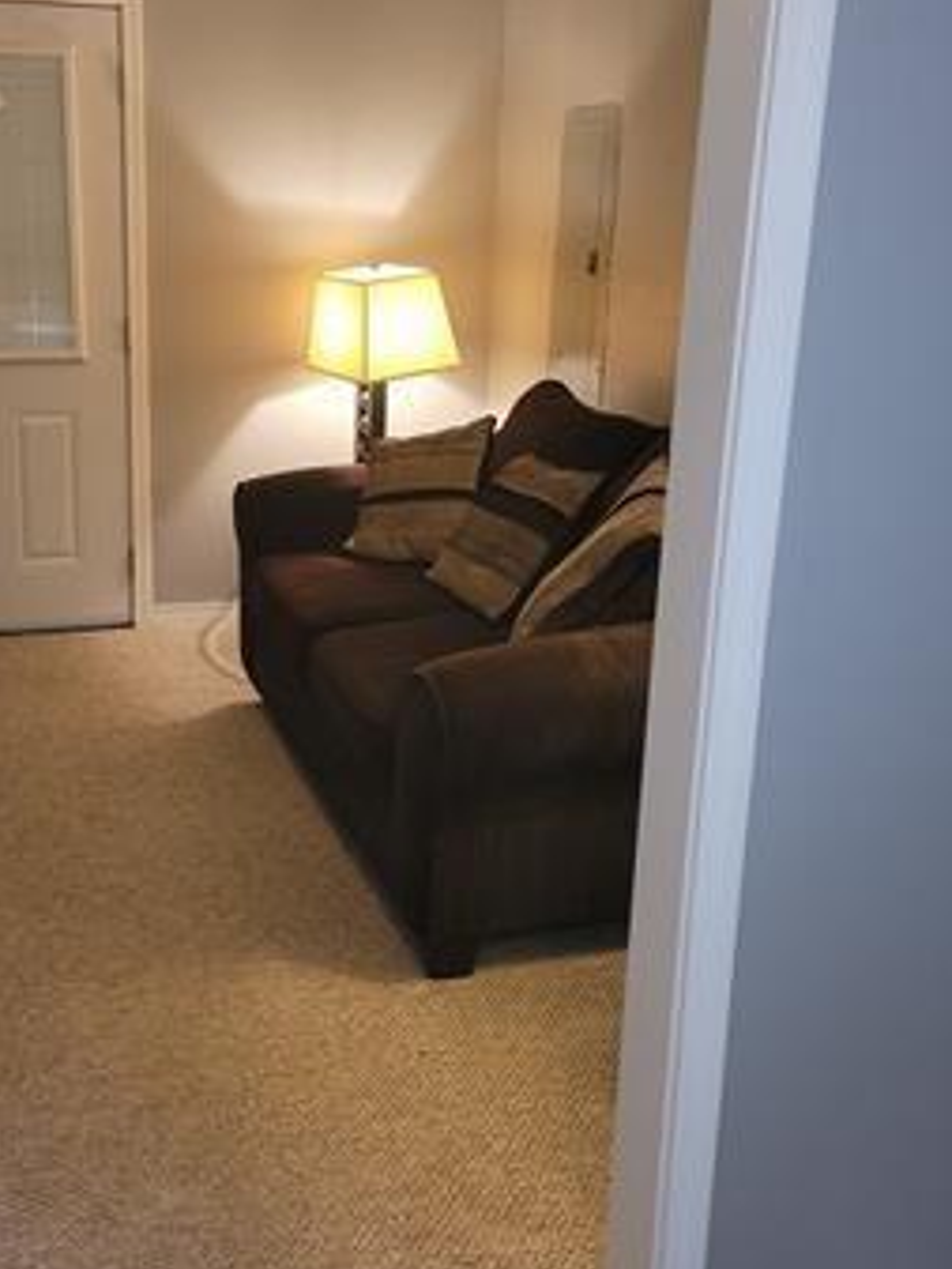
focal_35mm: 37
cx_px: 309
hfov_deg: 38.2
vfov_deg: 49.9
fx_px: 1356
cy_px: 527
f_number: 1.8
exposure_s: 1/24
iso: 100
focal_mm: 5.4
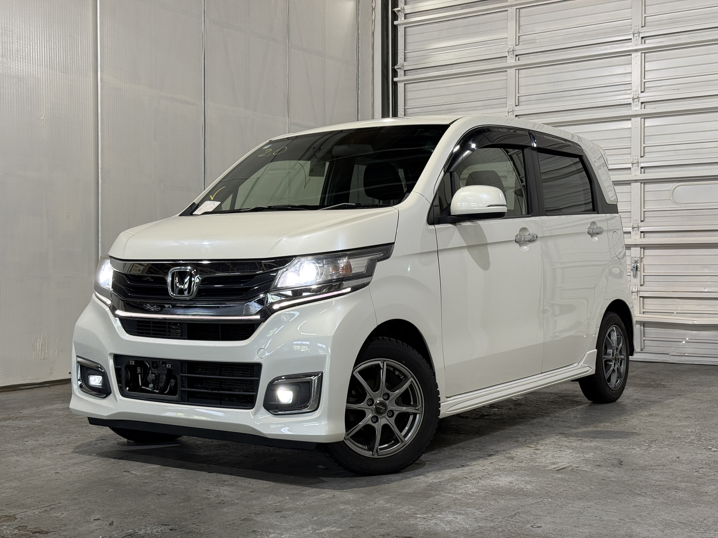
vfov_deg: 30.3
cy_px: 269
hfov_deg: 39.7
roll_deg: -0.1
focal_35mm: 48
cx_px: 359
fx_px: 996
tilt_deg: +0.0
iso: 64
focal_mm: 6.76
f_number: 1.78
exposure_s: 1/60
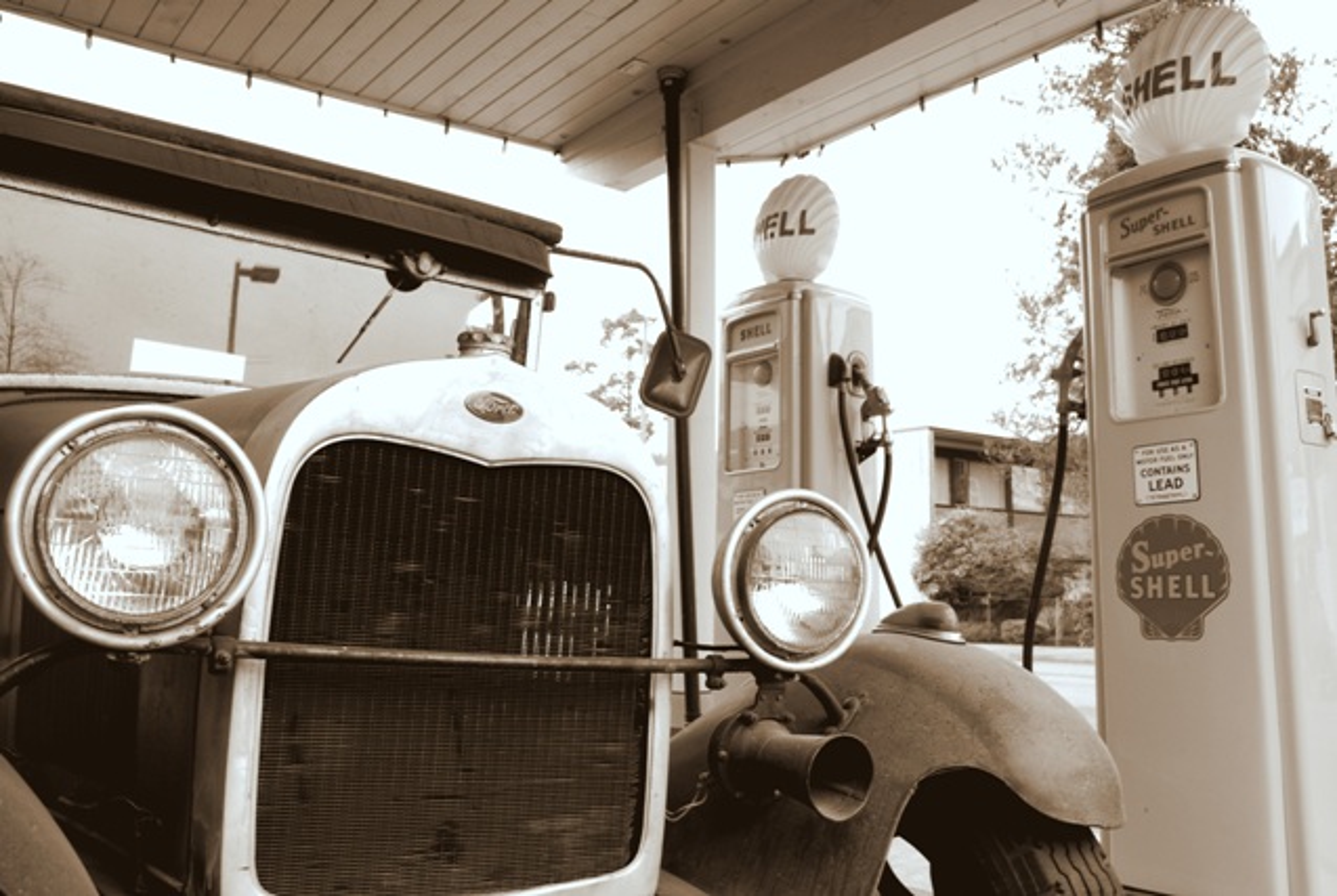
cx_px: 668
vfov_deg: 40.1
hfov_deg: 57.1
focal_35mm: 33
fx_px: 1228
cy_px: 448
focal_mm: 22
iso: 400
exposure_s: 1/30
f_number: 9
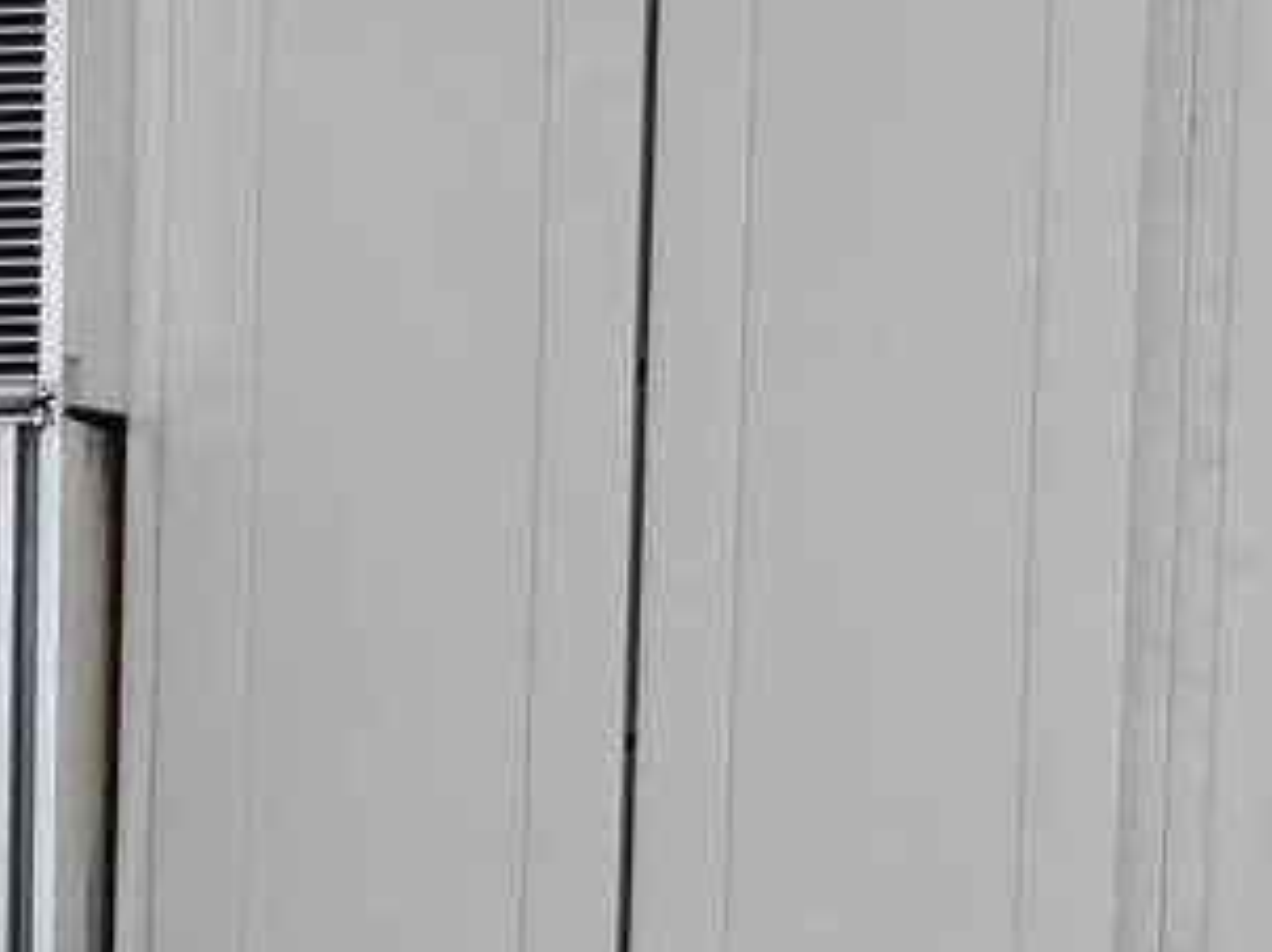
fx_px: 8628
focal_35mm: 235
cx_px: -1891
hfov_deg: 7.8
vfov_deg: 6.2
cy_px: 1649
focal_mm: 24
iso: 200
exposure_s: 1/100
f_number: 5
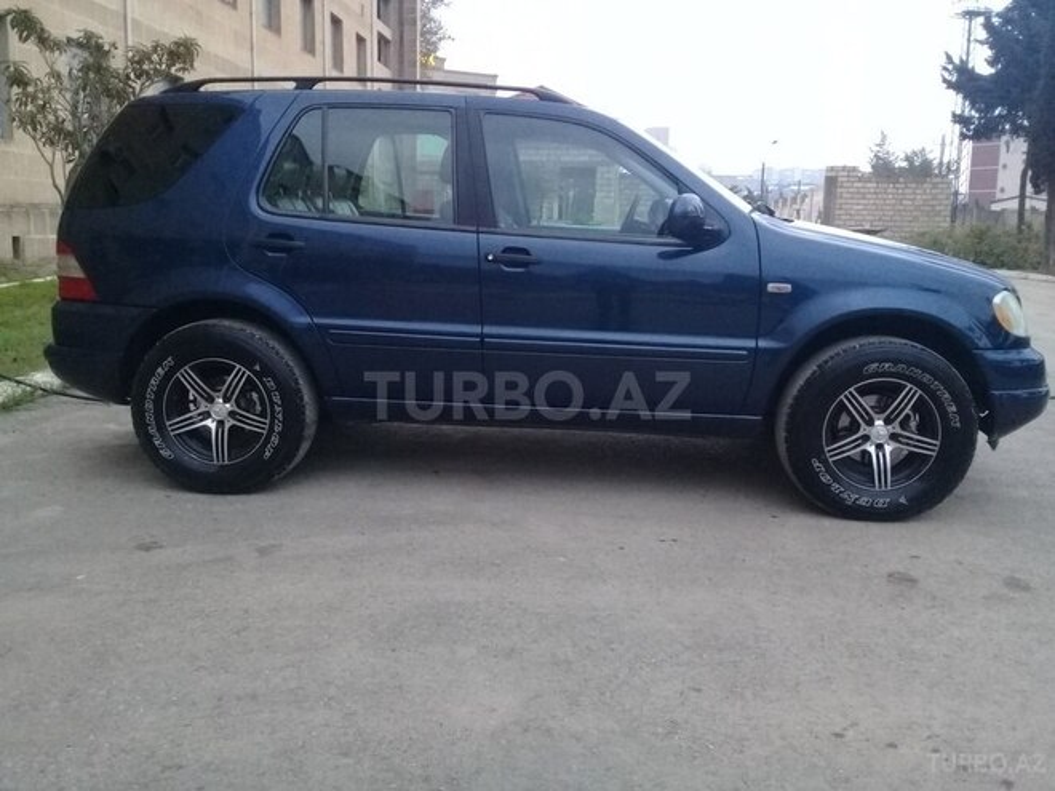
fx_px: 945
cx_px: 528
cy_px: 396
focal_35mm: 31
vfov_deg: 45.4
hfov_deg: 58.4
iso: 250
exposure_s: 1/17
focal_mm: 3.3
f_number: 2.2
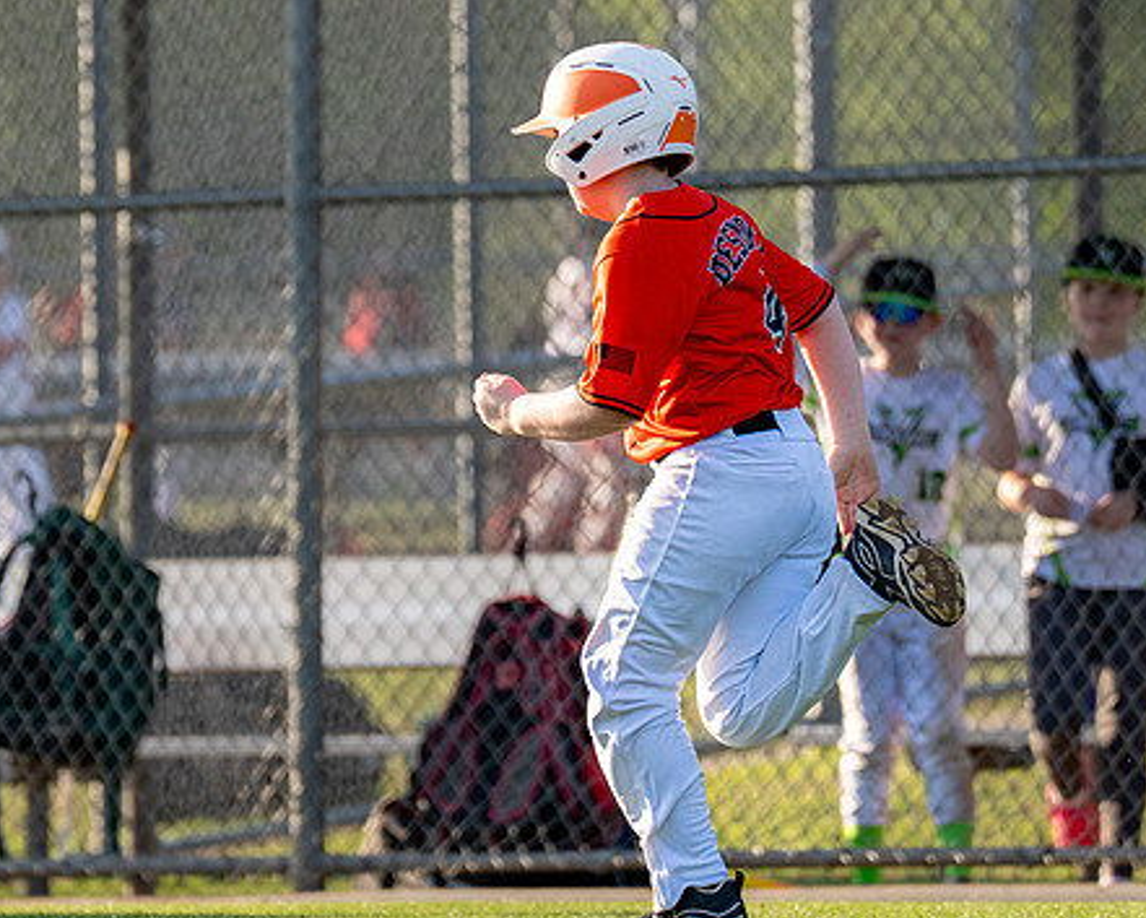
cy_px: 276
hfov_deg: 3.1
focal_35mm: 626
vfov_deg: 2.5
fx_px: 21237
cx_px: 474
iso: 400
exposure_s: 1/2500
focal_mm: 200
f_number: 2.8
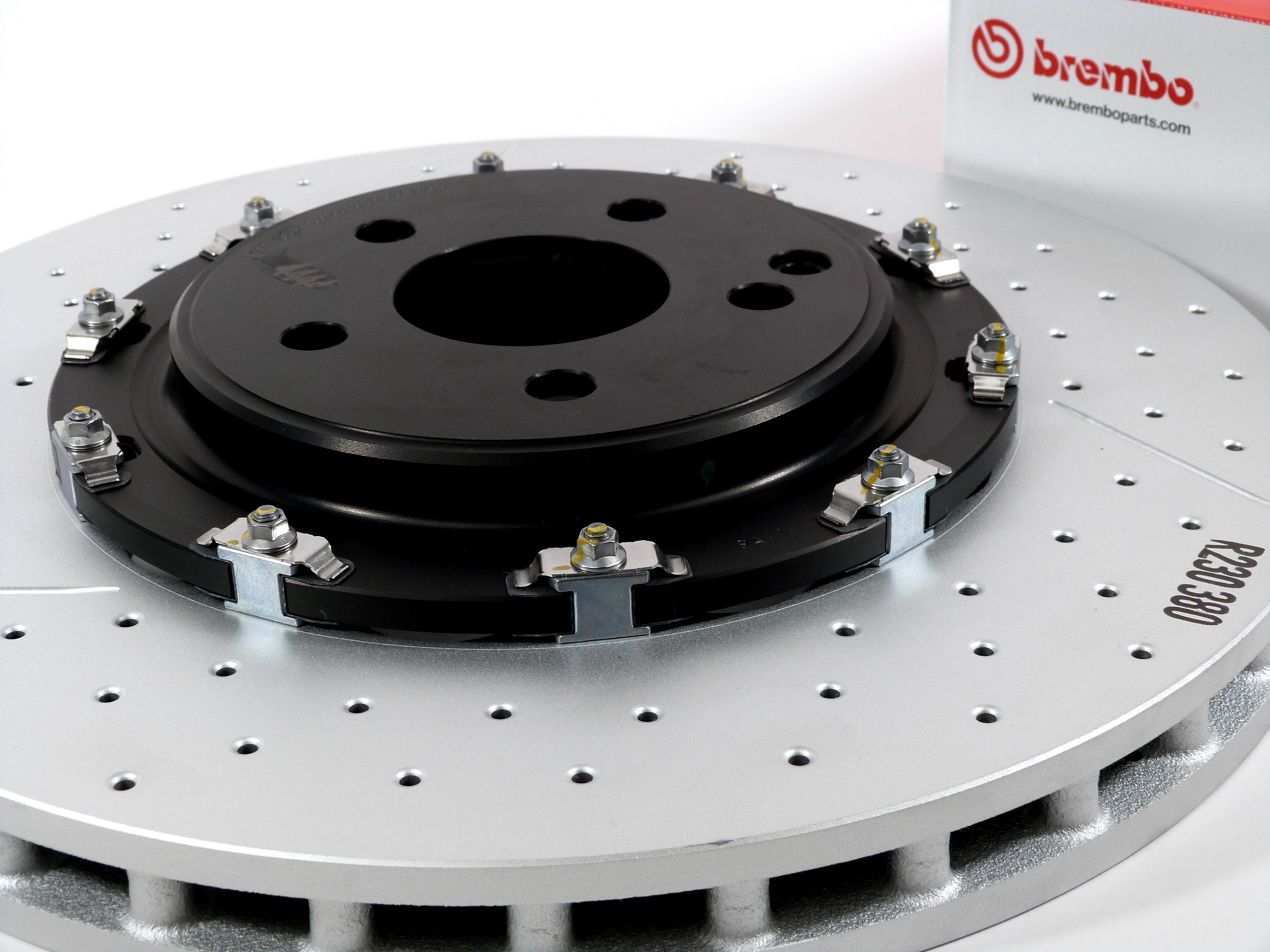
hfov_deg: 32.2
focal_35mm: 60
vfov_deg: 24.4
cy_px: 476
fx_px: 2201
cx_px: 635
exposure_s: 1/160
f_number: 4
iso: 100
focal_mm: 10.8
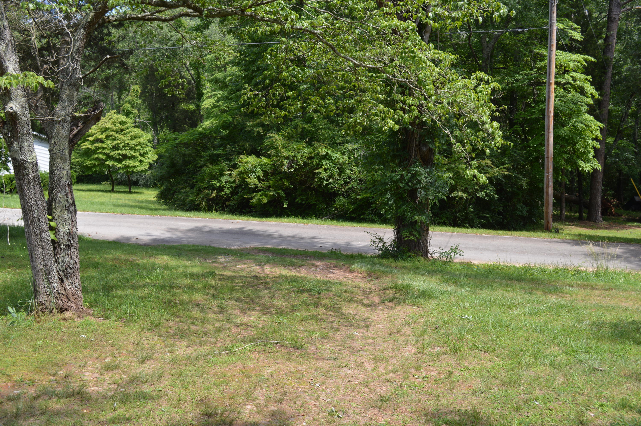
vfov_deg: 36.8
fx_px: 640
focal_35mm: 36
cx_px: 320
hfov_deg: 53.2
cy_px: 213
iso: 100
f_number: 6.3
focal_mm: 24
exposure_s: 1/160
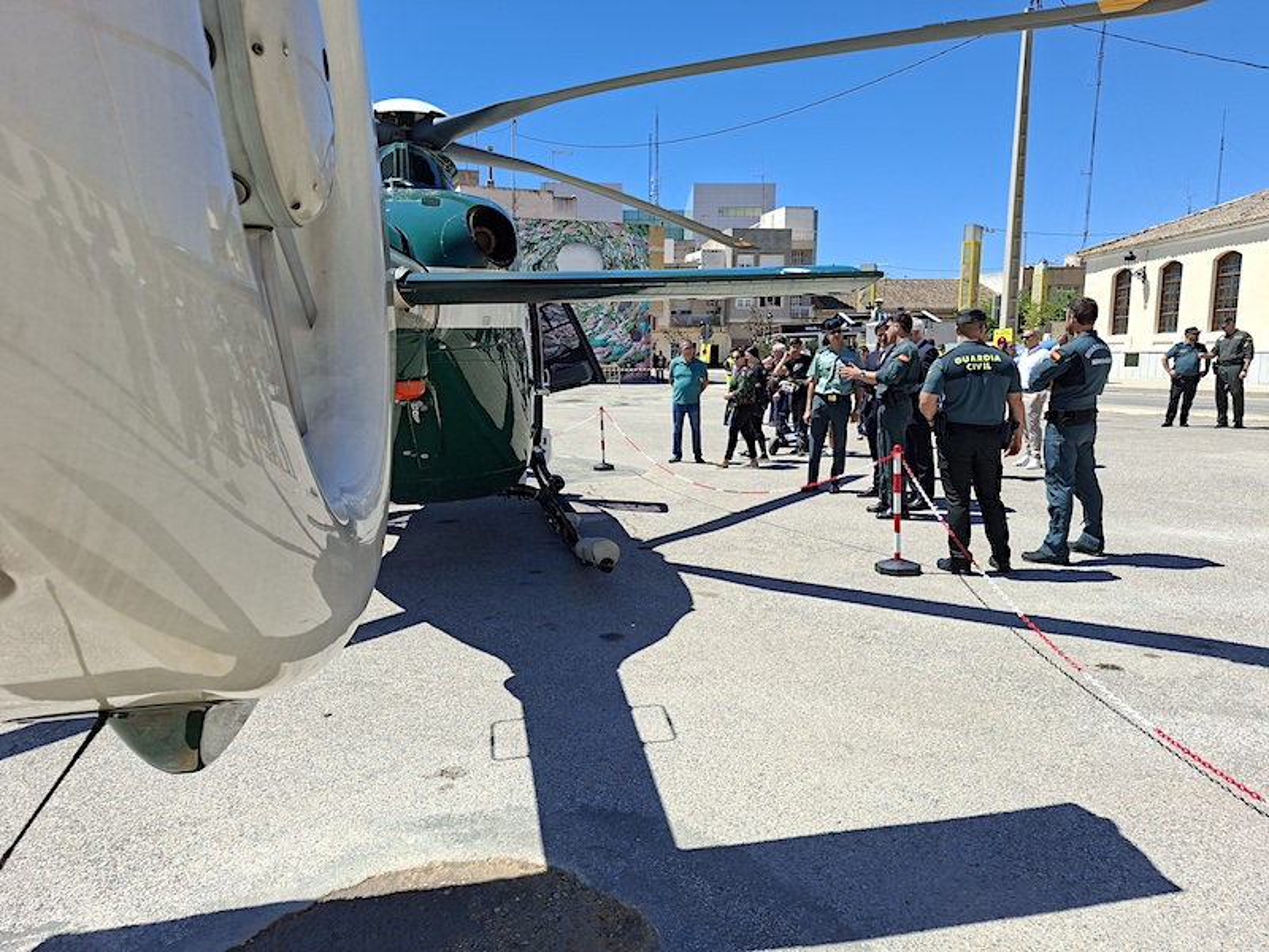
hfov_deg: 73.9
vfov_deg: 58.9
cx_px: 634
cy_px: 476
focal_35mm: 23
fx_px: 843
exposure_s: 1/1712
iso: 50
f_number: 1.8
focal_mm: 5.54
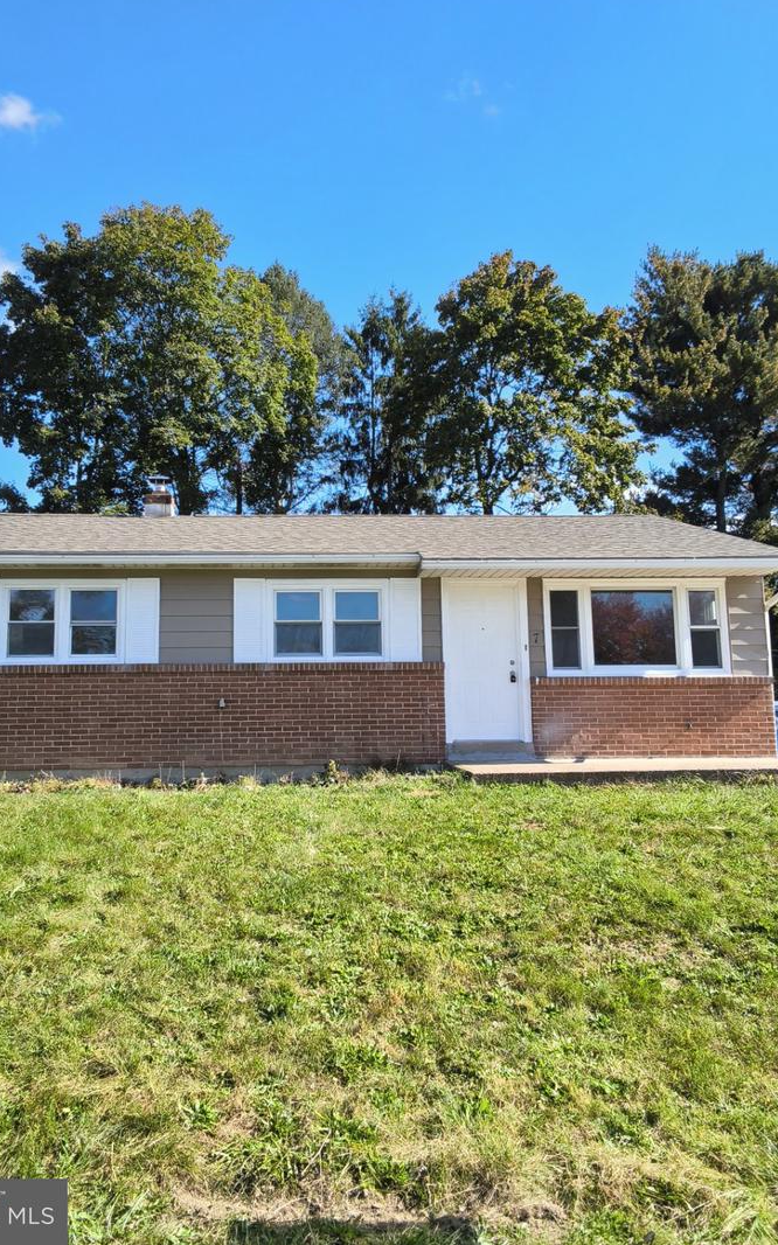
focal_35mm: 29
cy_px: 615
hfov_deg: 43.0
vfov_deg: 64.6
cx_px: 335
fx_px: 984
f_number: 2
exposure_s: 1/658
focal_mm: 2.87
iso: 32
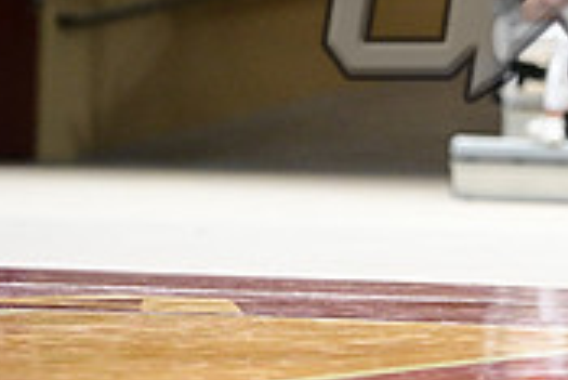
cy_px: 23
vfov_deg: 3.1
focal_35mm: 447
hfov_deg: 4.6
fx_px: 7058
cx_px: 811
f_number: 3.2
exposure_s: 1/1000
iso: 6400
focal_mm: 135
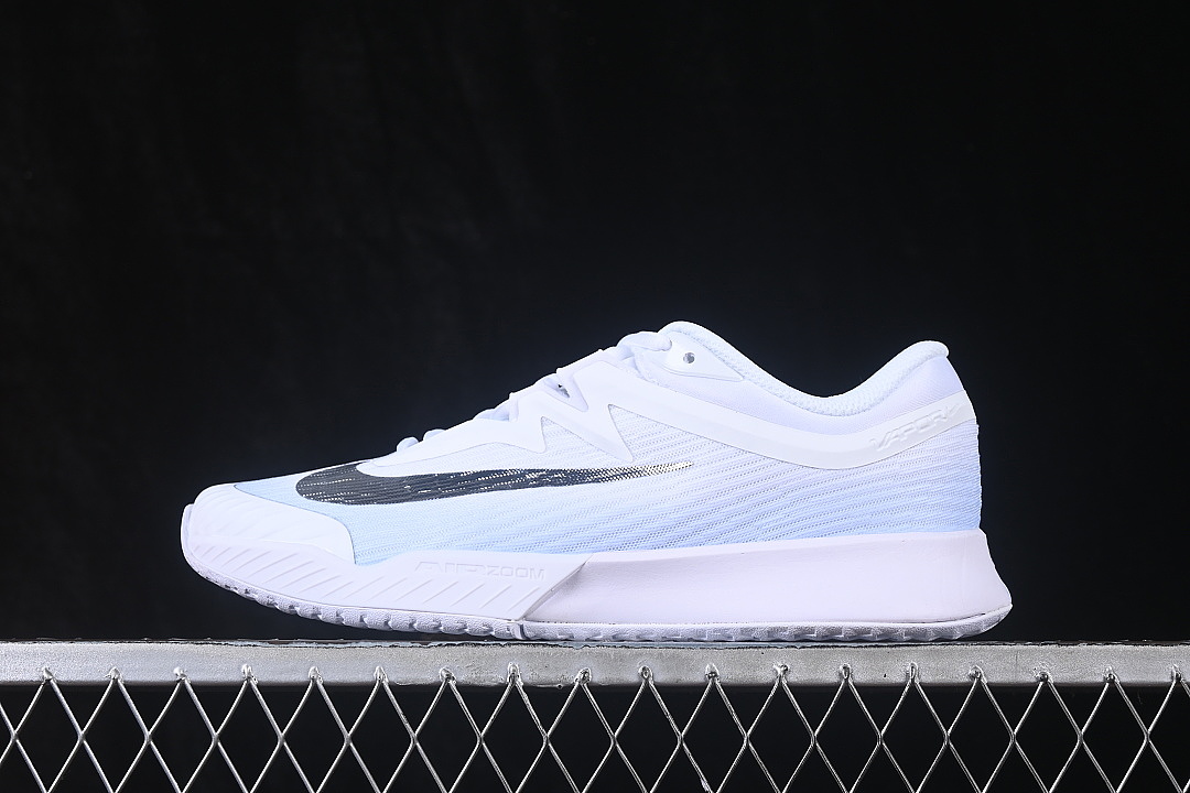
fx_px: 2479
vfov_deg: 18.2
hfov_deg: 27.0
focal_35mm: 75
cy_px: 396
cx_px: 595
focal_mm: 50
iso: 160
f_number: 8
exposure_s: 1/80
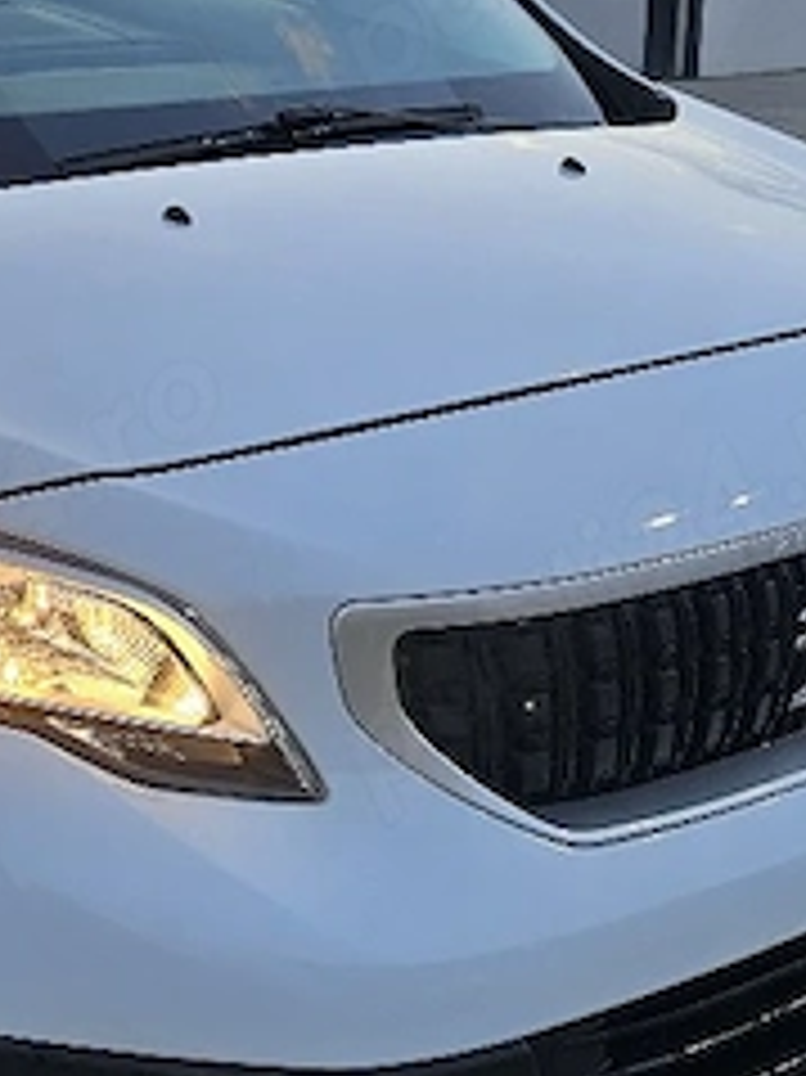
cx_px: 108
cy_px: 680
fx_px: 2393
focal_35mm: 77
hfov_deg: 18.8
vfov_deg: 25.3
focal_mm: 5.4
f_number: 1.8
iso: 25
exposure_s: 1/125
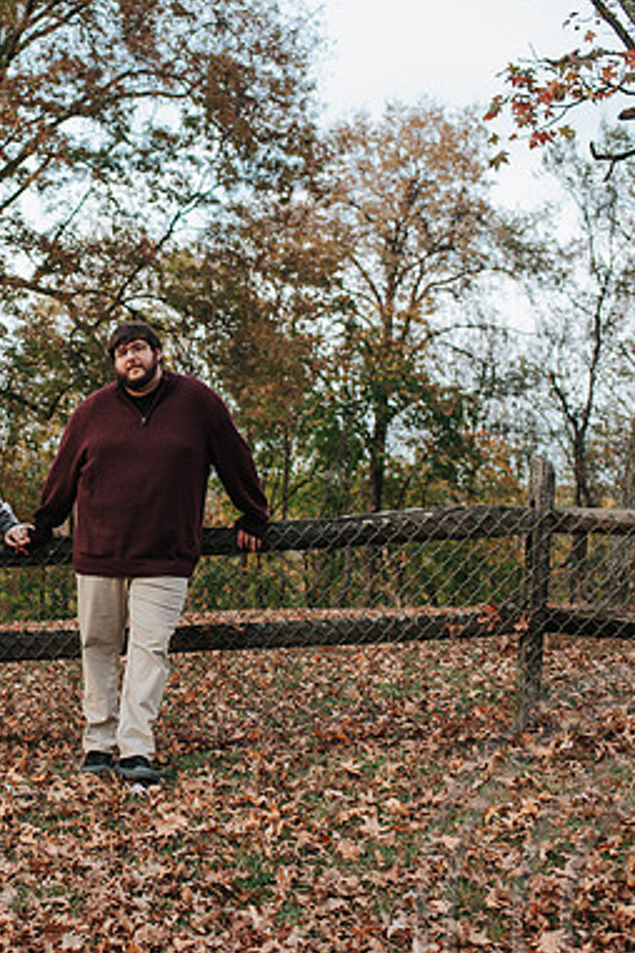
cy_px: 482
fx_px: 1455
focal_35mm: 55
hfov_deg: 23.7
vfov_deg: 36.2
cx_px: 28
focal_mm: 35
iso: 160
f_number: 2.8
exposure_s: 1/320
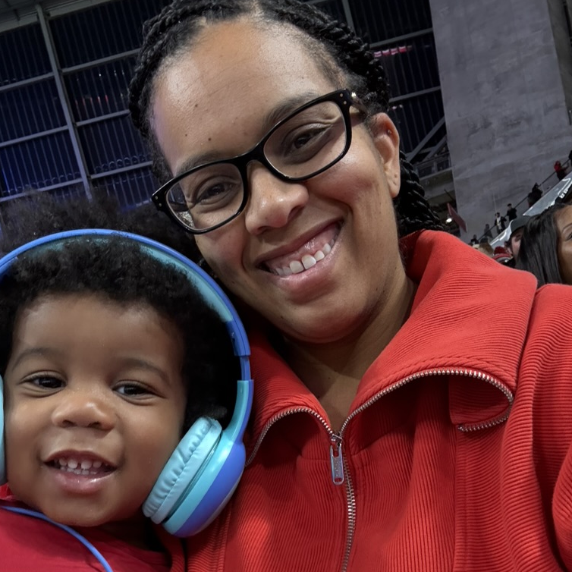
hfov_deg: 46.0
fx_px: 673
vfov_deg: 45.3
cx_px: 286
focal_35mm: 36
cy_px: 385
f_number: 1.9
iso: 320
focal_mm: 2.69
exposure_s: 1/60
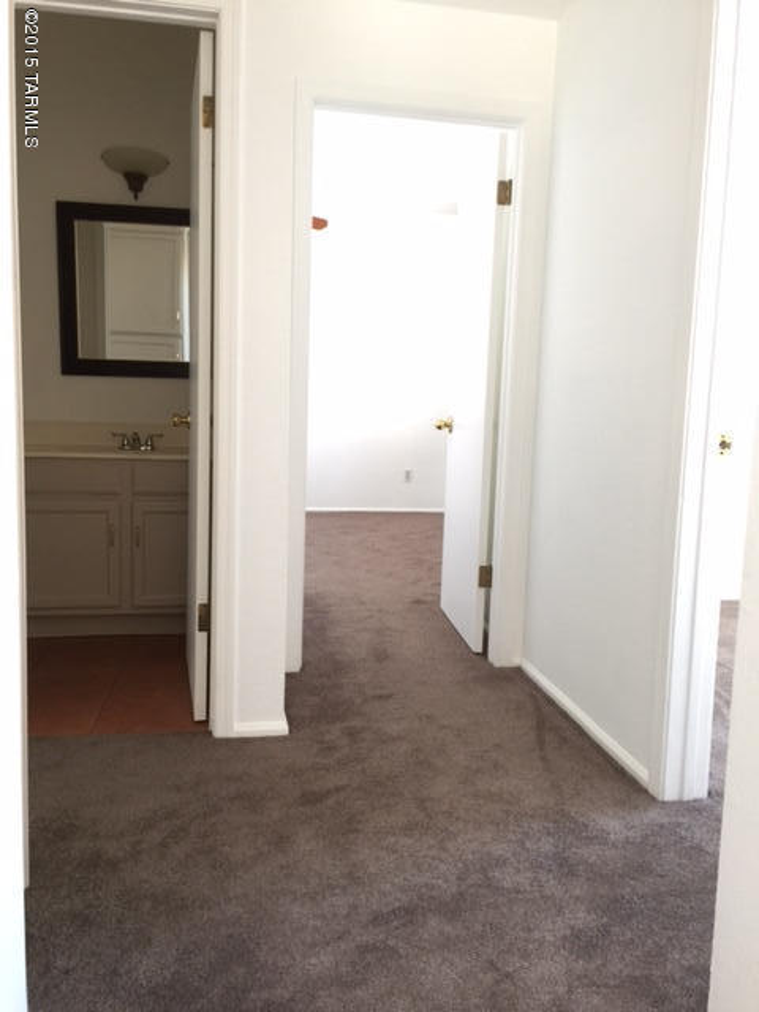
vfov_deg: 61.7
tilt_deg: -5.3
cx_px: 380
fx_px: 848
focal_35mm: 29
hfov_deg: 48.2
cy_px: 506
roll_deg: -2.0
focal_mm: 4.15
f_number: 2.2
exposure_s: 1/15
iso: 64
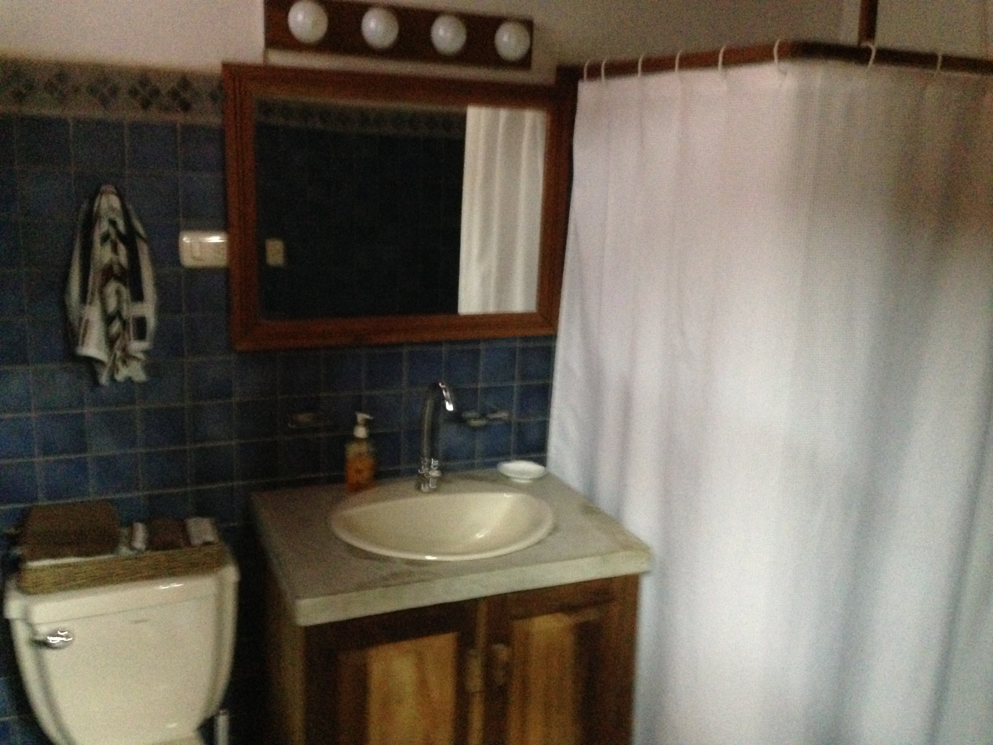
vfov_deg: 42.9
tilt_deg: -13.6
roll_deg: -2.2
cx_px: 496
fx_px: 947
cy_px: 372
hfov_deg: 55.4
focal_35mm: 33
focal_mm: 4.12
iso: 800
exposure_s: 1/15
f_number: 2.4
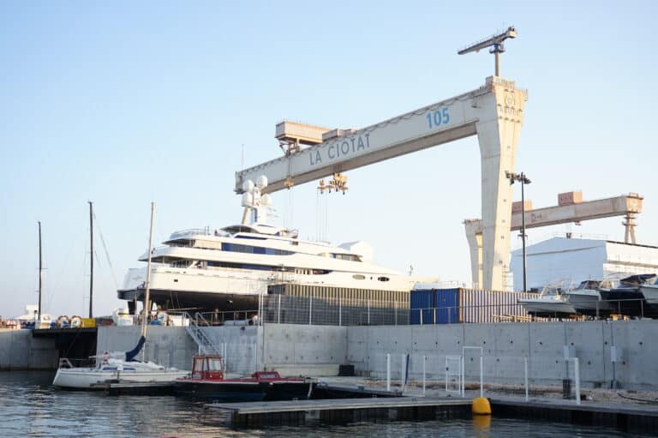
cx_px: 329
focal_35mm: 44
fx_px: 804
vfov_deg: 30.5
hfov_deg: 44.5
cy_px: 219
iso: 320
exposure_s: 1/160
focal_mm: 44
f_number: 7.1
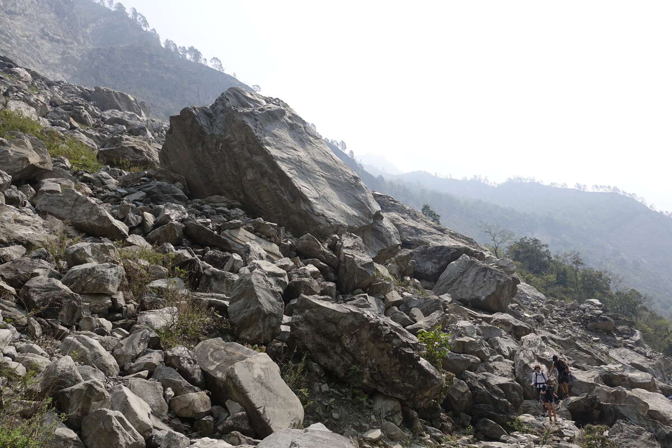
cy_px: 224
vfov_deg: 53.1
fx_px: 448
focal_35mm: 24
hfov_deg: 73.7
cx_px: 336
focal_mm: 8.8
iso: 125
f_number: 4
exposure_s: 1/125
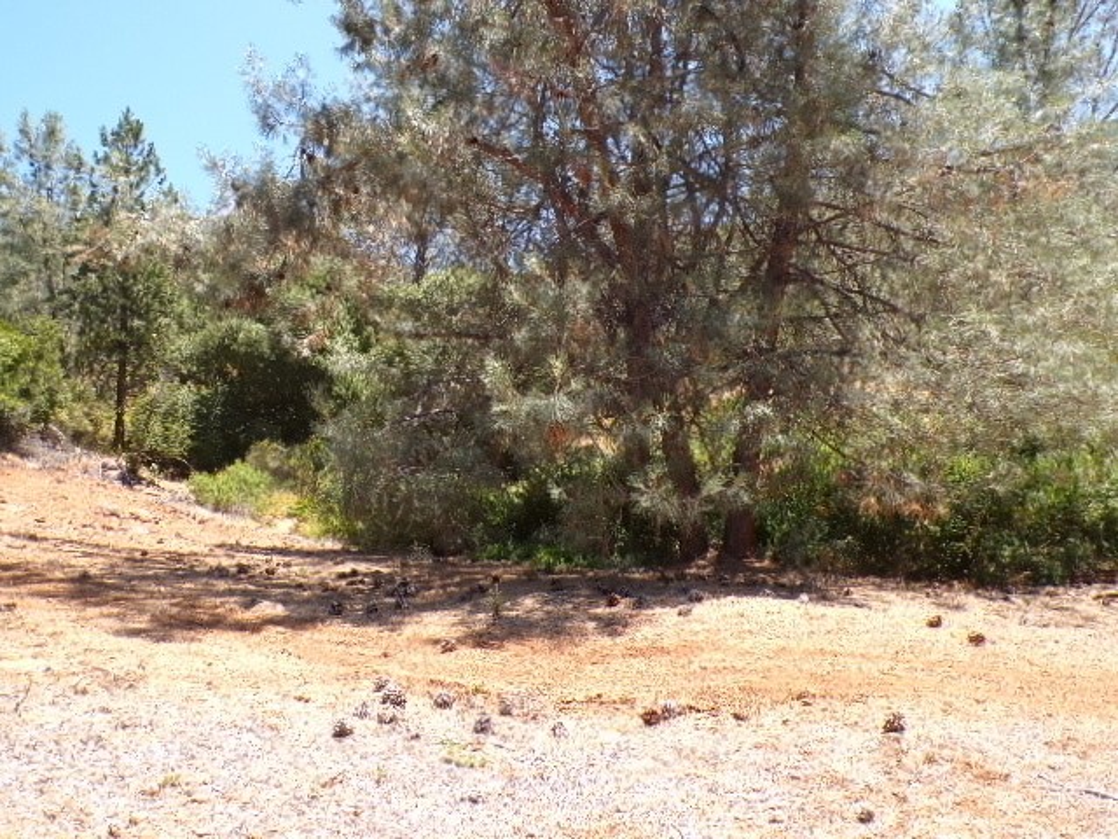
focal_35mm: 28
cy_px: 420
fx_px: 904
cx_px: 559
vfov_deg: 49.7
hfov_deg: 63.4
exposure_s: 1/160
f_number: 4.6
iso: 100
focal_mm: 5
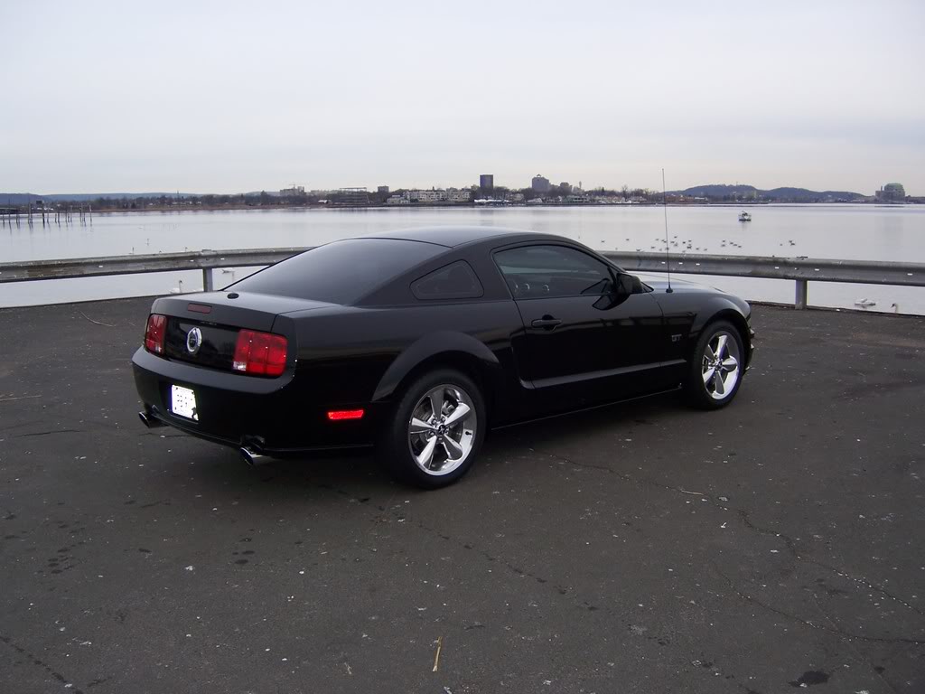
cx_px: 462
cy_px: 347
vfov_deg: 39.7
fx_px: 962
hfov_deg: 51.4
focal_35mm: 36
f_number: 2.8
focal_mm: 6.2
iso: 80
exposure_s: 1/800
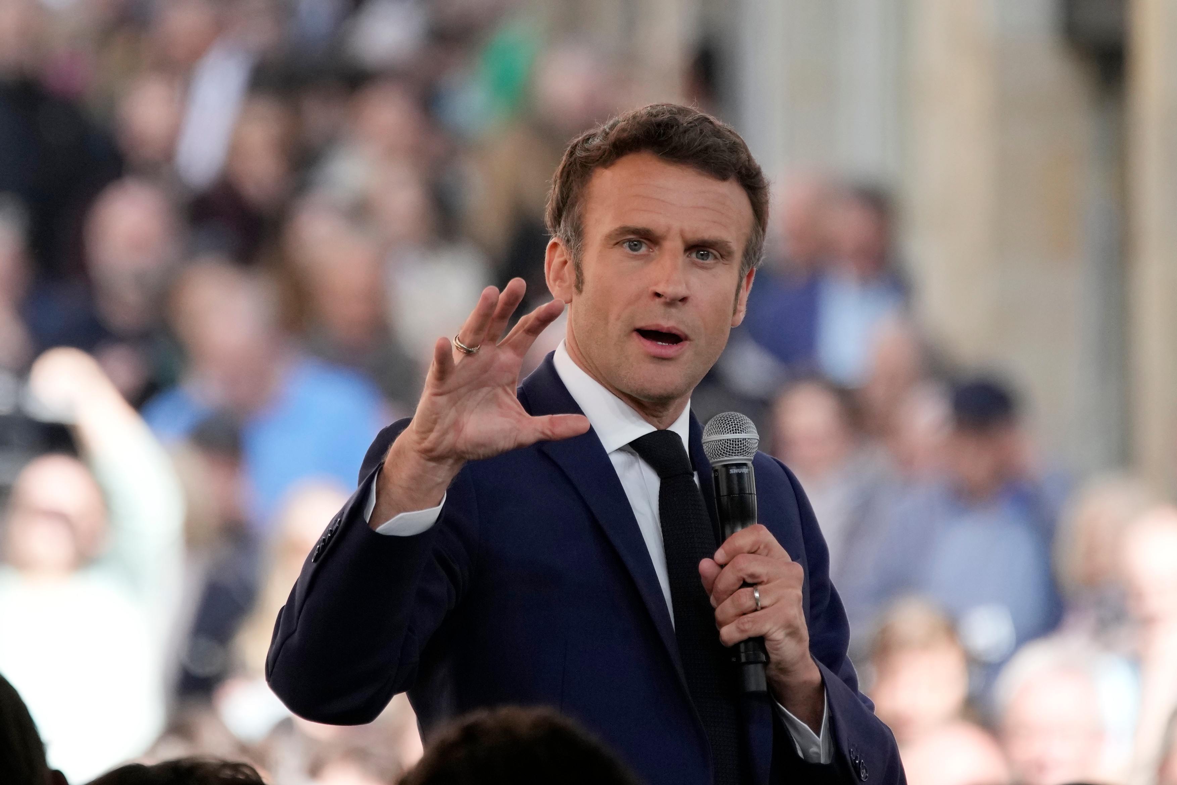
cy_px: 392
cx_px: 588
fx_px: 19321
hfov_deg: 3.5
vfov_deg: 2.3
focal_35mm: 591
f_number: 5.6
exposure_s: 1/1000
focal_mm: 394
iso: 1250
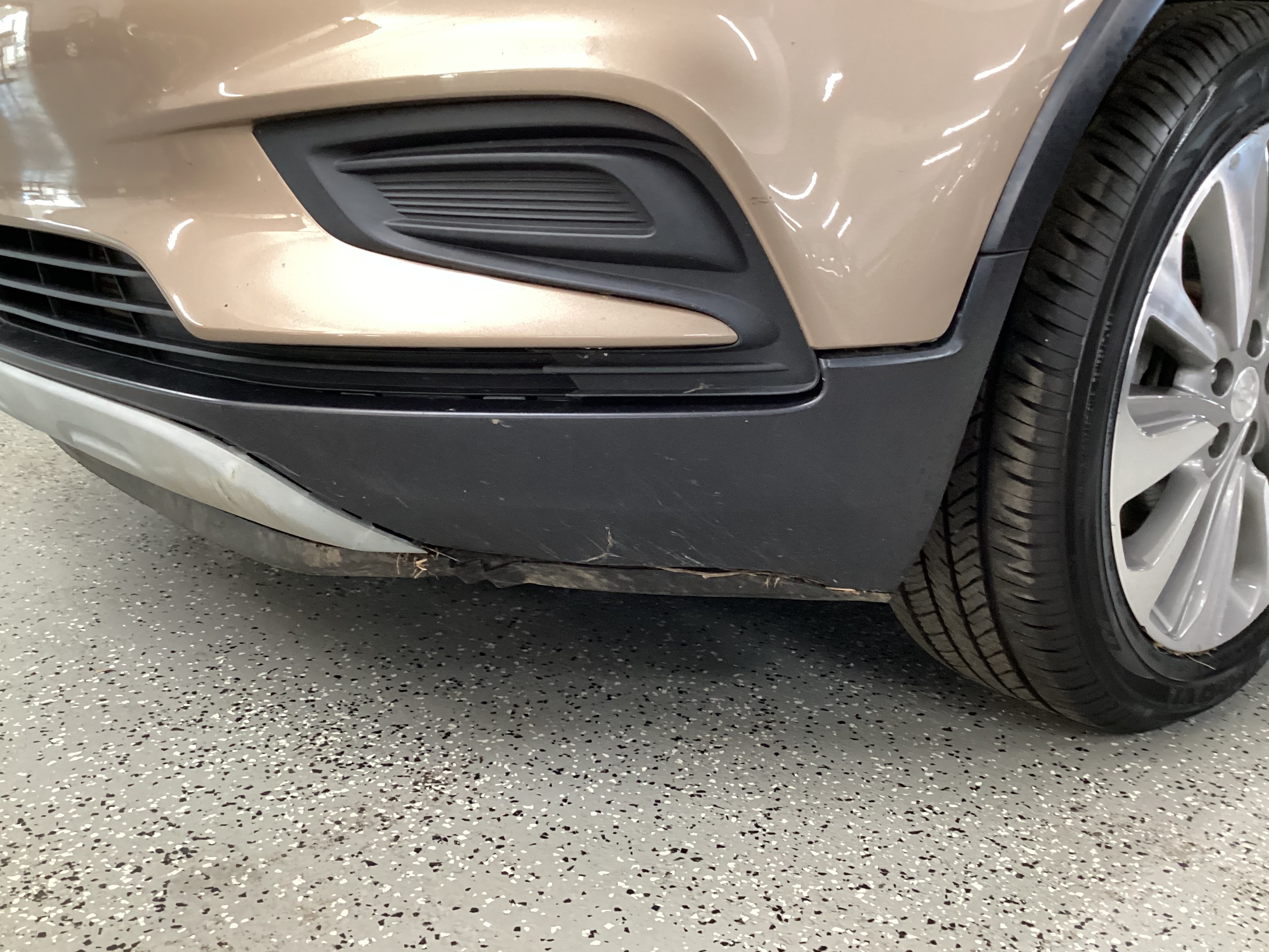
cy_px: 486
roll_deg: -1.9
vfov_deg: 44.2
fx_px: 1173
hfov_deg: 56.8
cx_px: 632
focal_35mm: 32
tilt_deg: -16.1
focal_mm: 3.3
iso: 320
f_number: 2.4
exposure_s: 1/40
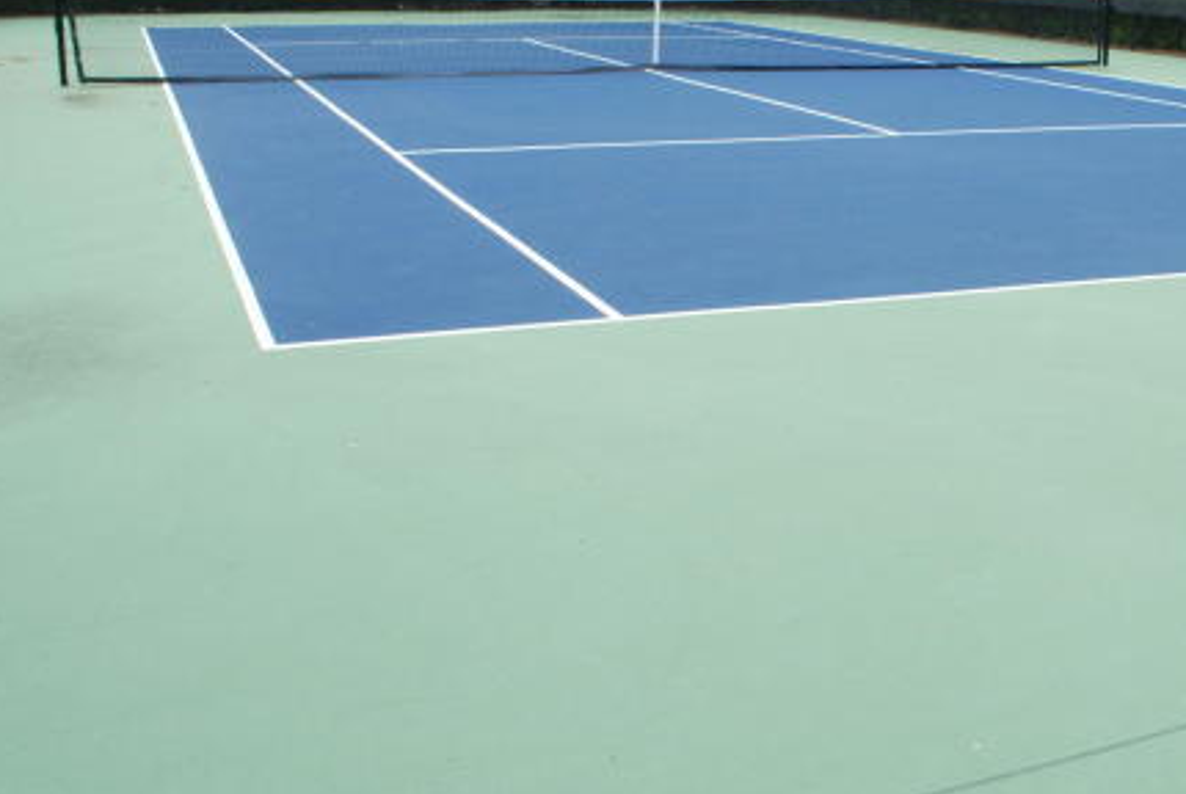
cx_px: 840
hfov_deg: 42.6
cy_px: 270
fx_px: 1485
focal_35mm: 45
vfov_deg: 29.8
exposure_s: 1/320
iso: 400
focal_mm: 18
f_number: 9
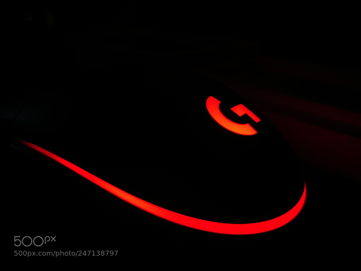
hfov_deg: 71.6
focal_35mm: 24
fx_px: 250
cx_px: 180
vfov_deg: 56.8
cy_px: 136
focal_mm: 4.1
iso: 100
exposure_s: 1/6
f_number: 1.7
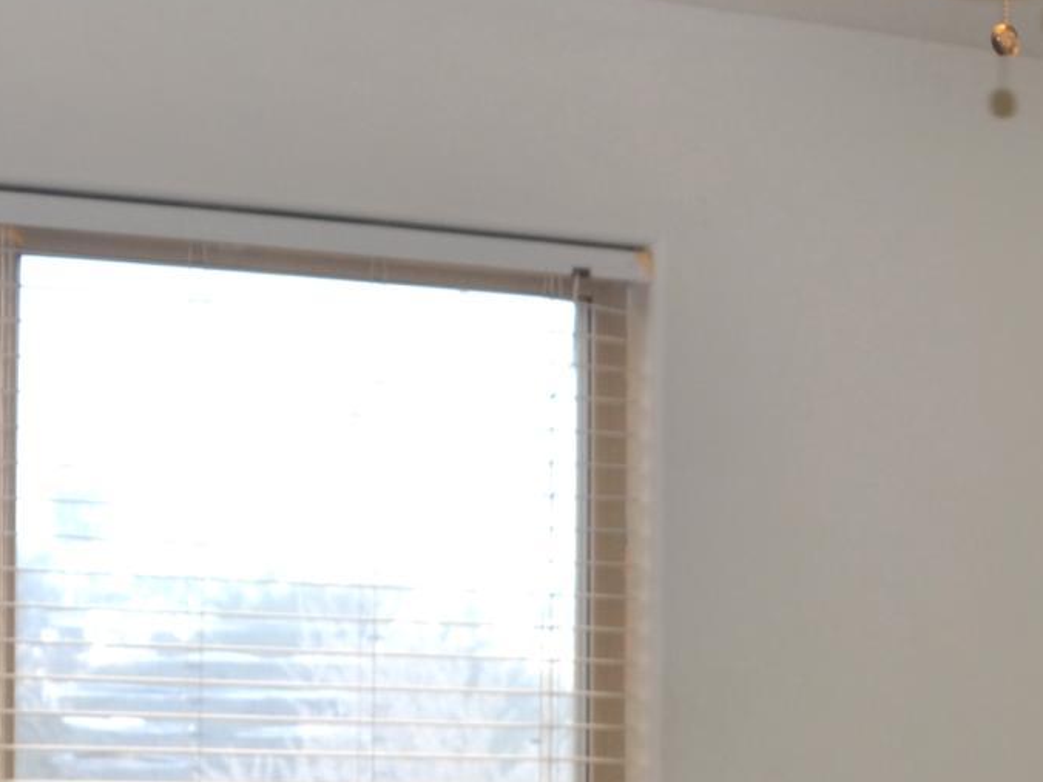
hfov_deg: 15.3
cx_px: 873
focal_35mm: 128
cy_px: 884
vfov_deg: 11.4
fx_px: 3857
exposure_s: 1/200
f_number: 4
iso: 100
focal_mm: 20
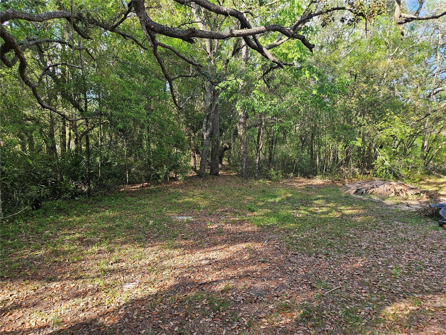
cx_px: 223
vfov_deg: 58.9
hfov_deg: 73.9
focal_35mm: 23
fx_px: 296
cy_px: 168
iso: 32
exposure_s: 1/251
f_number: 1.8
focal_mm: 5.4
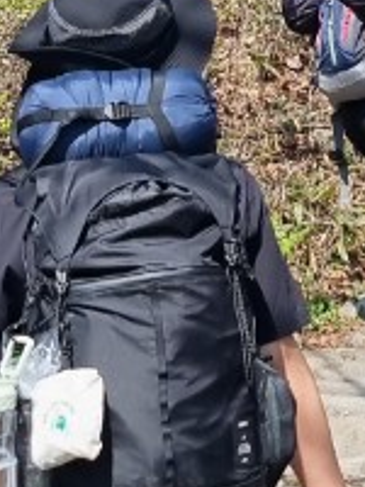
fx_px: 2334
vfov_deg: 11.6
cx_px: 372
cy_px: -146
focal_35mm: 166
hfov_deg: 8.9
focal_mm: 5.4
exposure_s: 1/1667
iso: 50
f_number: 1.8
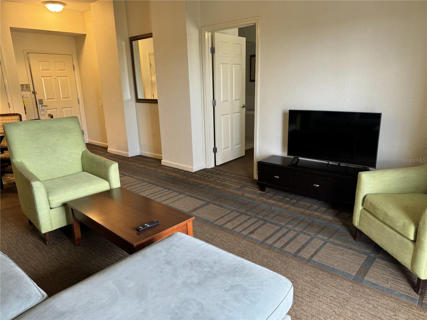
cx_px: 214
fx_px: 296
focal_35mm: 24
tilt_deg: -15.7
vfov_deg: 56.8
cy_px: 160
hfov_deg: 71.6
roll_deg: +1.2
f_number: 1.78
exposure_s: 1/60
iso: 100
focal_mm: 6.76
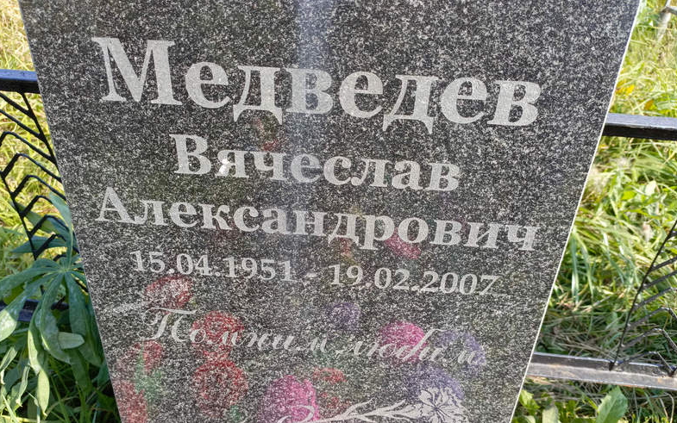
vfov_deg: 46.0
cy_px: 223
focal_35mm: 27
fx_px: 498
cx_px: 334
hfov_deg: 68.4
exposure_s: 1/258
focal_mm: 4.76
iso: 110
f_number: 1.69
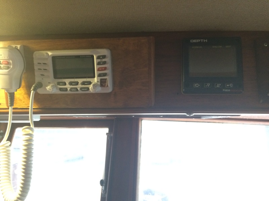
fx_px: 225
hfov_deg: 61.7
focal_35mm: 29
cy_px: 100
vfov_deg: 48.2
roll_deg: -1.9
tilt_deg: +9.3
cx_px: 134
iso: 250
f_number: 2.2
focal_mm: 4.15
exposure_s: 1/17
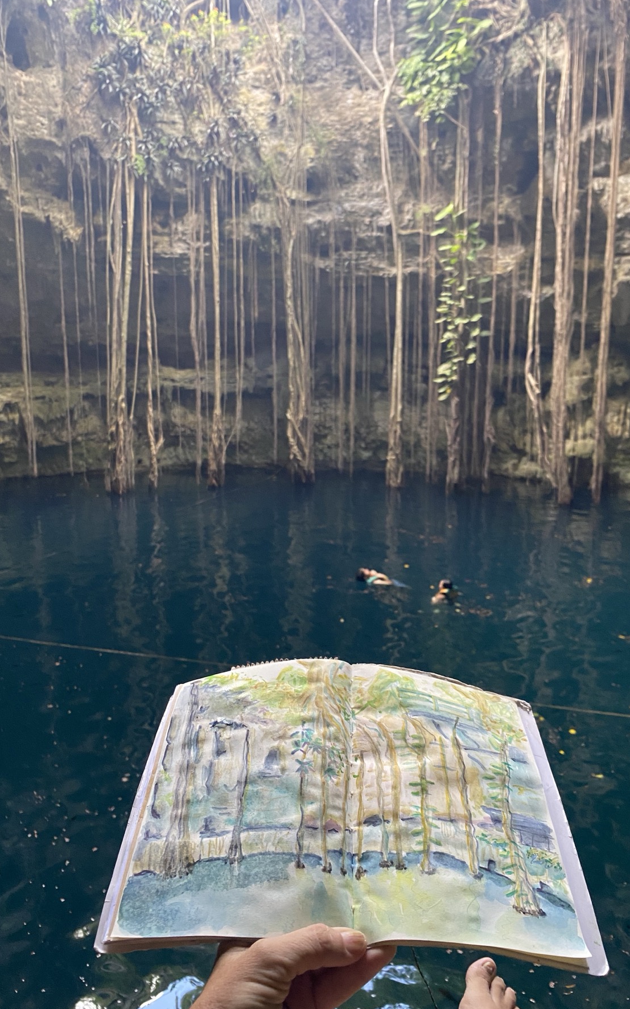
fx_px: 769
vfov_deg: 66.5
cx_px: 329
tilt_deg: -9.3
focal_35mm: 28
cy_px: 504
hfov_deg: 44.5
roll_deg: +0.9
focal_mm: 4.25
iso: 125
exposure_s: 1/92
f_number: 1.8
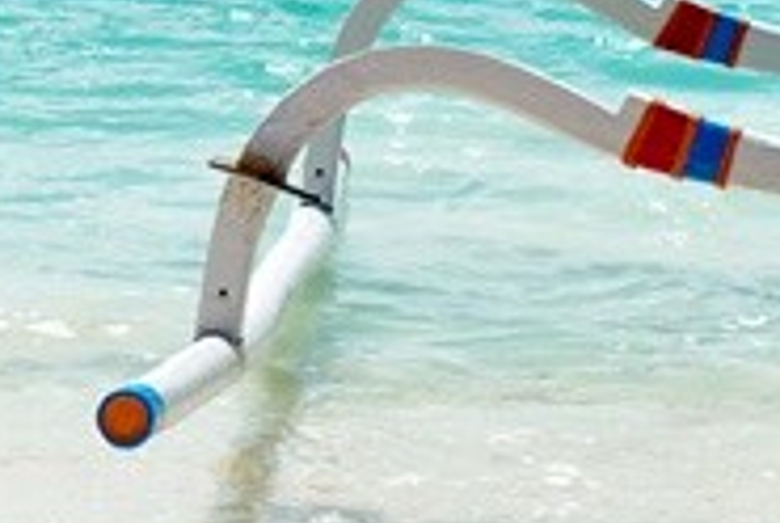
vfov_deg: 4.6
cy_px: -57
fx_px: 6554
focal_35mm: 302
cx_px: -266
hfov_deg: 6.7
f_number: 13
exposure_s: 1/640
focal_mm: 80
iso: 250
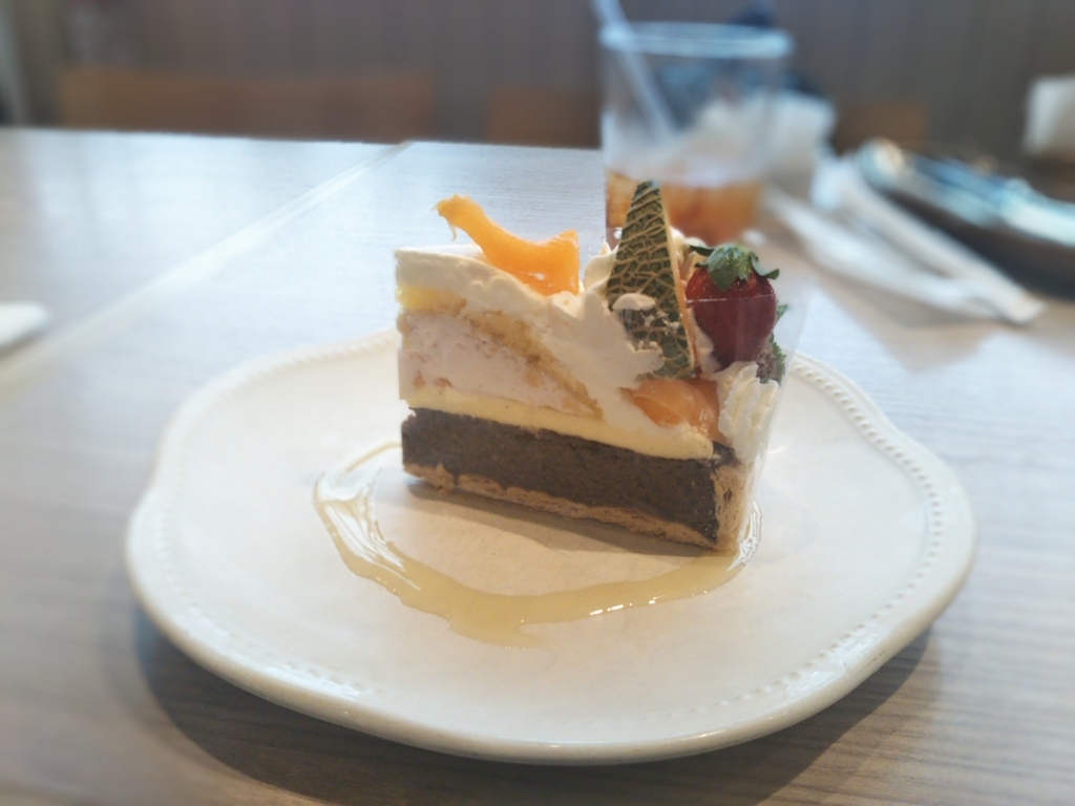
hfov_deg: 60.0
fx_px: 932
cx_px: 538
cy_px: 403
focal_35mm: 30
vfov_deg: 46.8
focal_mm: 4
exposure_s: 1/93
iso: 83
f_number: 2.2
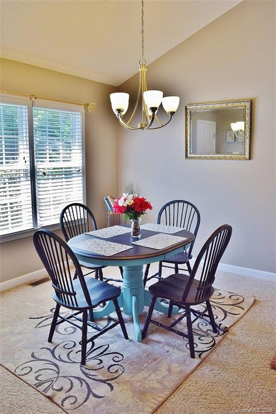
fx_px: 310
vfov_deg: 67.4
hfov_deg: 47.9
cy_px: 207
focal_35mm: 27
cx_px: 138
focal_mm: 18
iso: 400
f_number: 5.6
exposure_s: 1/125
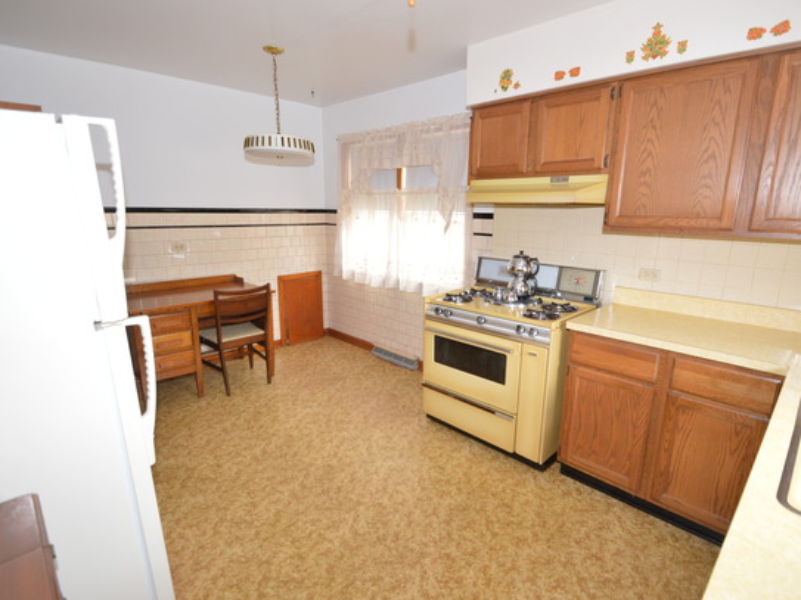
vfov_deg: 74.7
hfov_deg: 90.9
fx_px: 393
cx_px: 426
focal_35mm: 17
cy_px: 305
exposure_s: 1/60
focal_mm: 10
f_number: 3.5
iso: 560
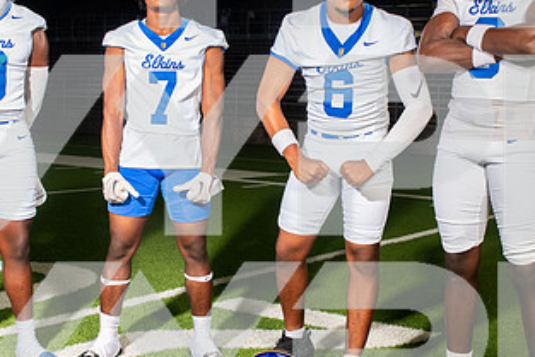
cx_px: 265
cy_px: 146
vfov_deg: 21.6
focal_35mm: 63
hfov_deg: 31.9
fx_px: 937
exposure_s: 1/320
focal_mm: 34
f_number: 7.1
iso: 800
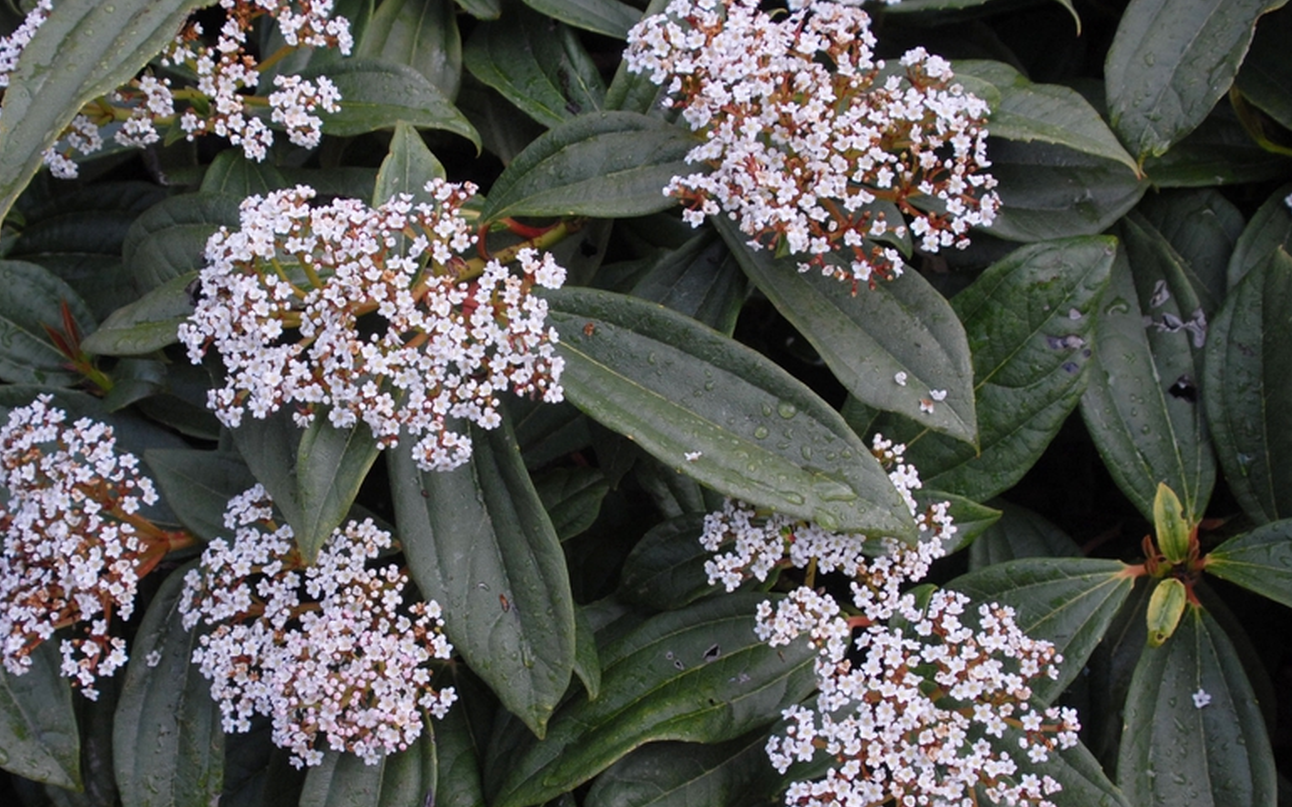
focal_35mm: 57
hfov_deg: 35.6
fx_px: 2007
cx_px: 537
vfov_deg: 22.7
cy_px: 444
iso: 400
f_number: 7.1
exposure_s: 1/180
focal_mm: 28
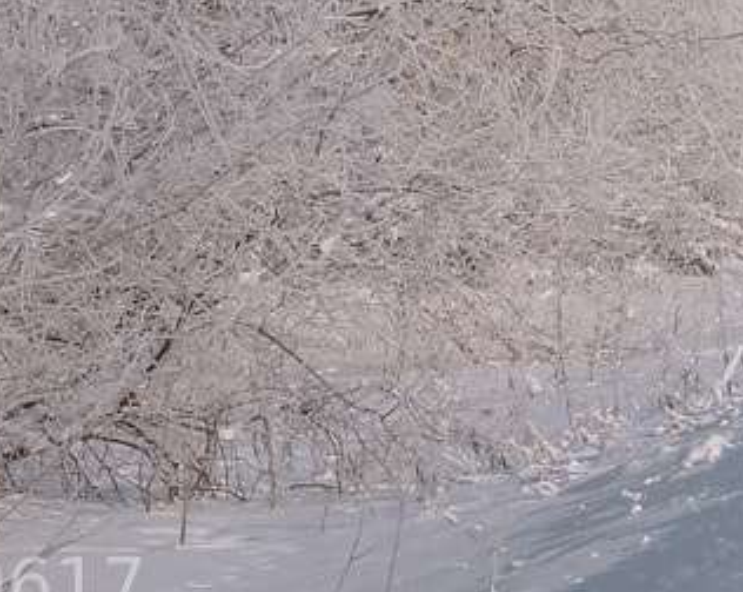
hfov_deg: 4.3
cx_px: 795
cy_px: -484
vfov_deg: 3.4
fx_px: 9927
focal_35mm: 452
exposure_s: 1/280
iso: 400
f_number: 16
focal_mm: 63.4
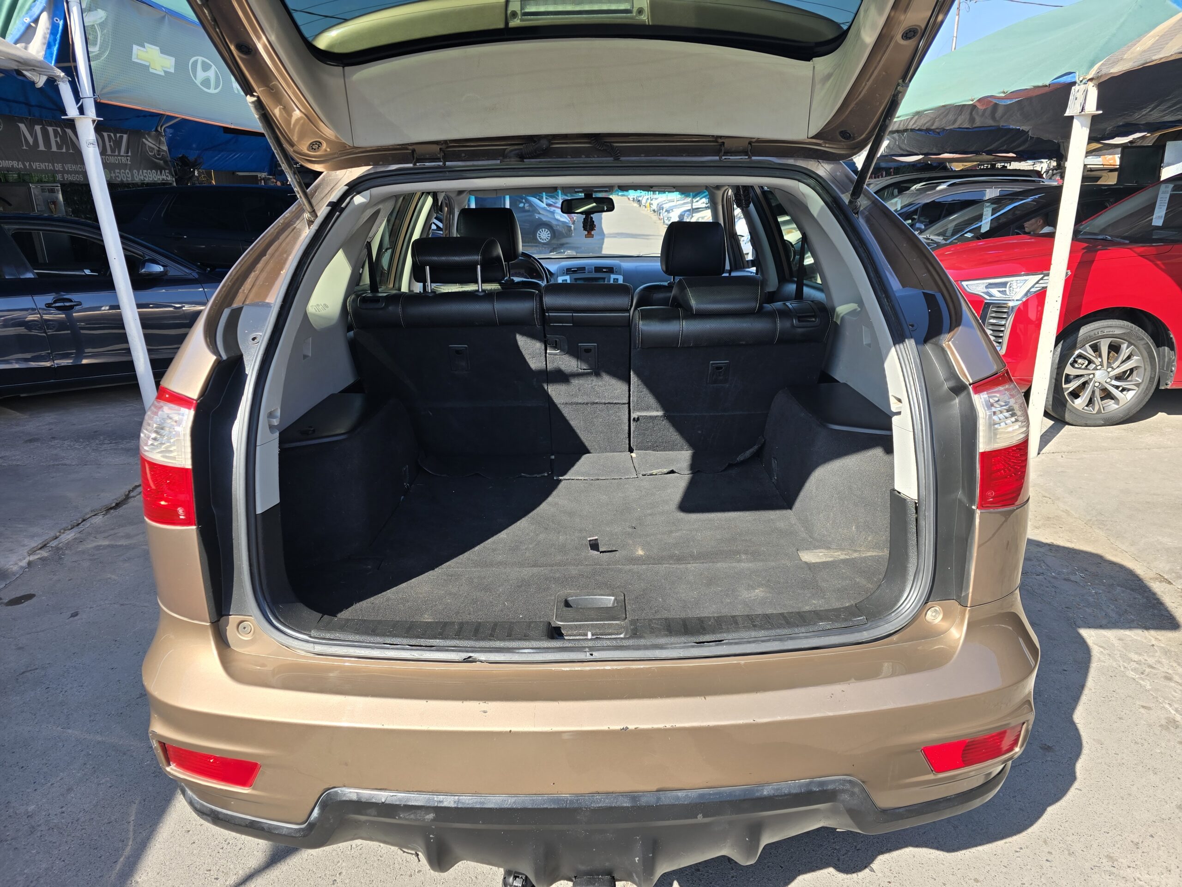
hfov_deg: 73.9
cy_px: 444
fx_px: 785
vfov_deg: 58.9
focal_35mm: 23
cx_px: 591
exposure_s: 1/305
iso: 12
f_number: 1.7
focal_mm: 6.3
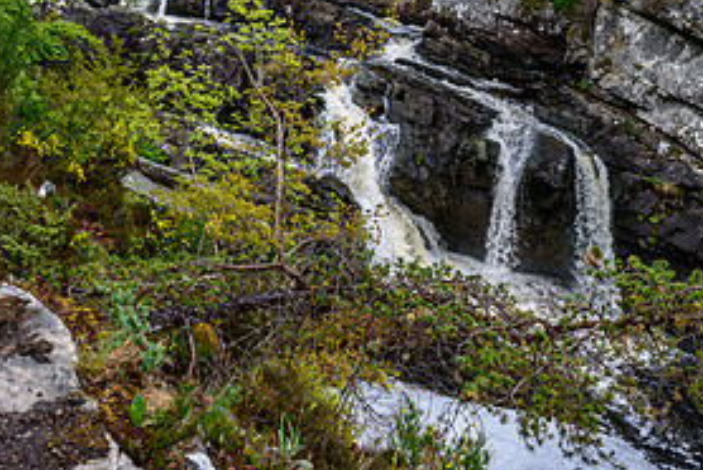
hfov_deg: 39.6
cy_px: 47
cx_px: 357
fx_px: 977
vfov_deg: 26.2
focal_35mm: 50
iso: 500
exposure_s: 1/250
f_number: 6.3
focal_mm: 24
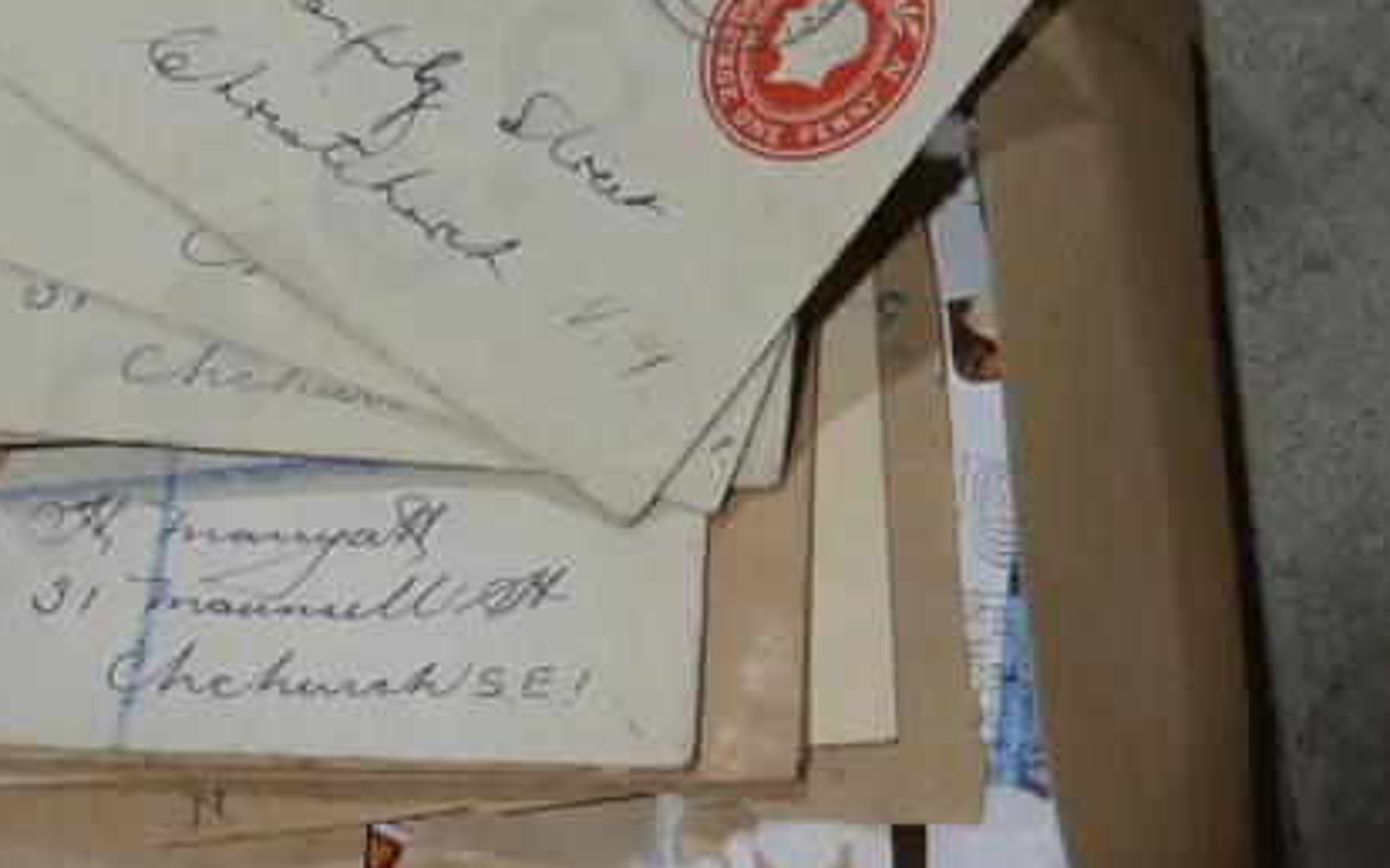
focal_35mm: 121
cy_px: 717
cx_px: -286
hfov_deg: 16.5
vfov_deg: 10.8
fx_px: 4583
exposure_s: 1/80
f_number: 5.1
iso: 200
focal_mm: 23
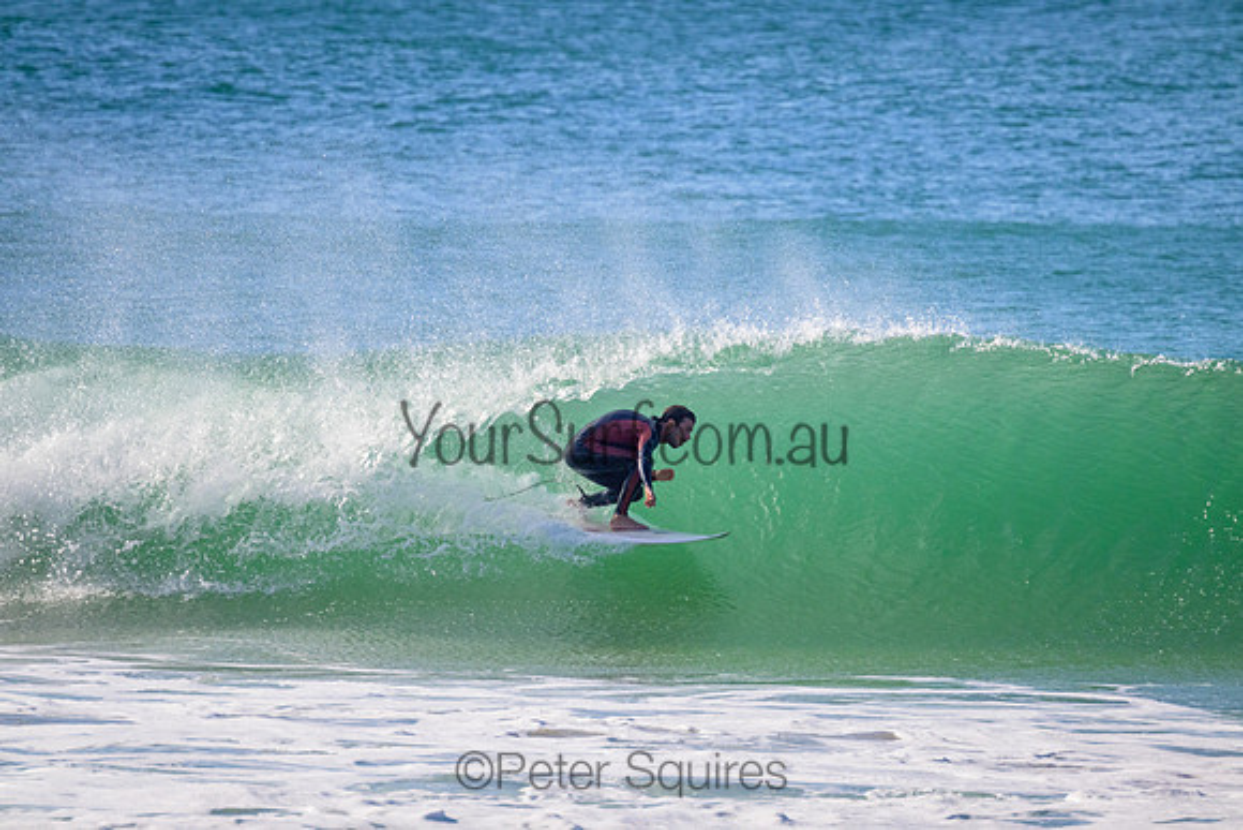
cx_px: 622
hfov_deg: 2.6
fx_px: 27627
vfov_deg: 1.7
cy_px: 415
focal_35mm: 800
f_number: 11
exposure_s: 1/2000
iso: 1600
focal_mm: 800
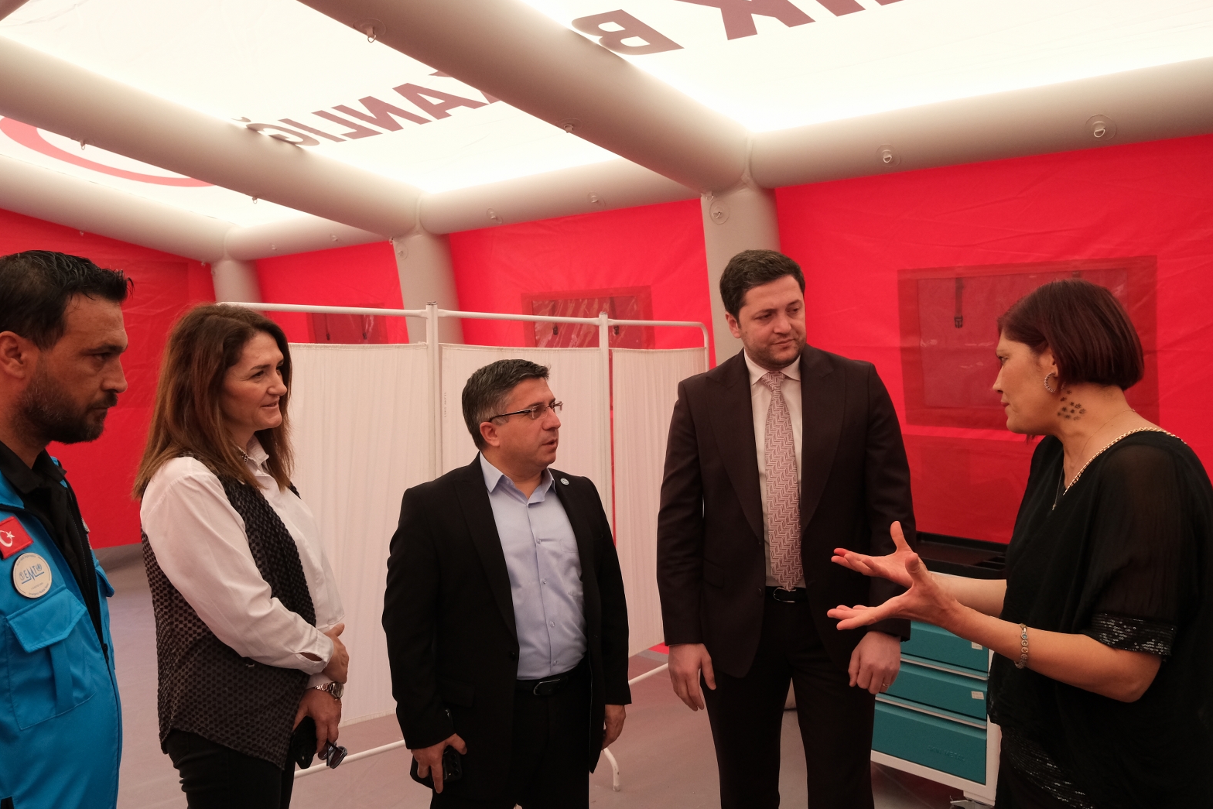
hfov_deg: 60.3
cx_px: 592
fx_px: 1044
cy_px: 411
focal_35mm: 31
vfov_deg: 42.3
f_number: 5.6
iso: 2500
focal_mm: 20.2
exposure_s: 1/800
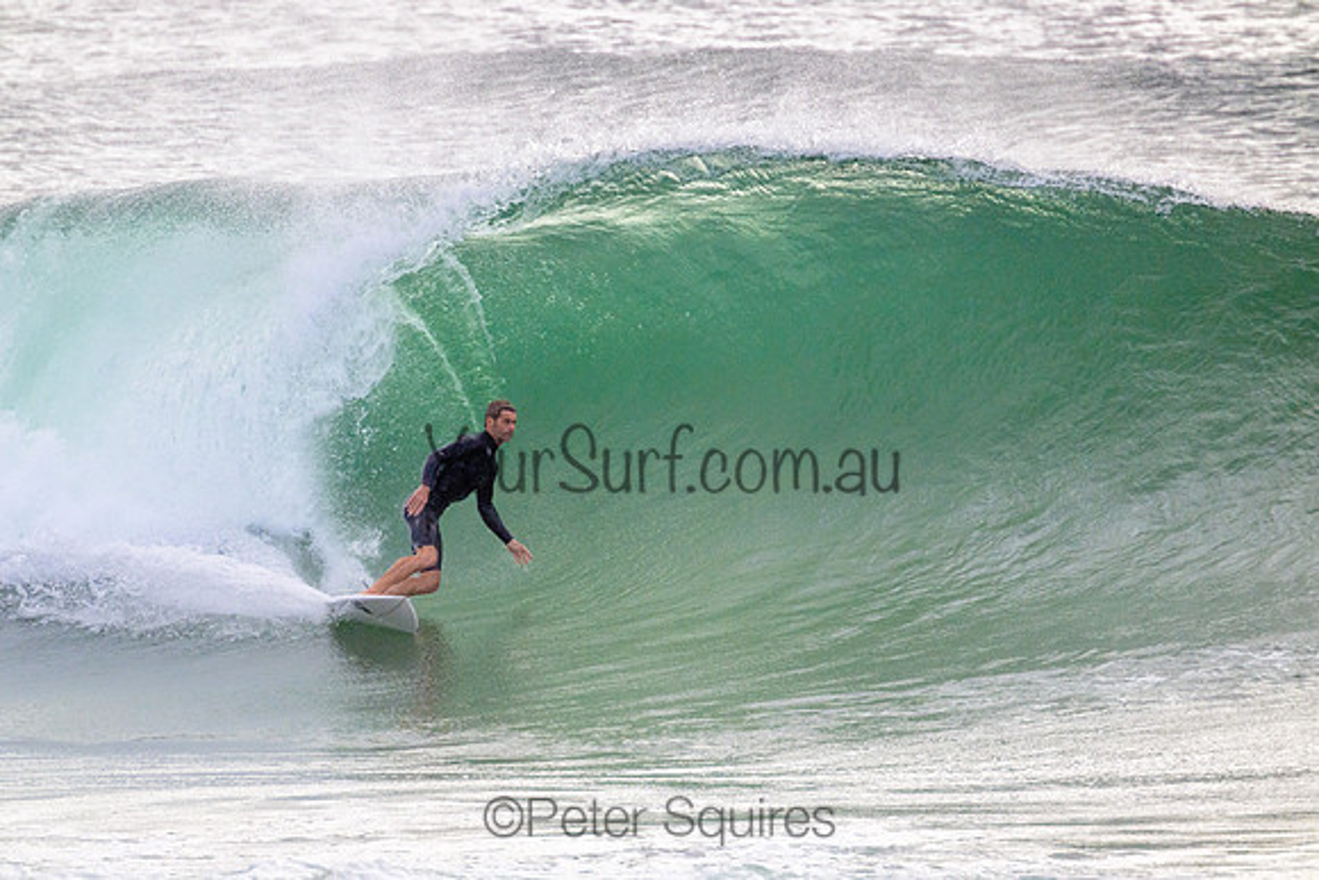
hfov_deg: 2.6
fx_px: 29317
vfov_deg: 1.7
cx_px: 660
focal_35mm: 800
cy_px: 440
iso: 1800
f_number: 11
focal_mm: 800
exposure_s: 1/2000
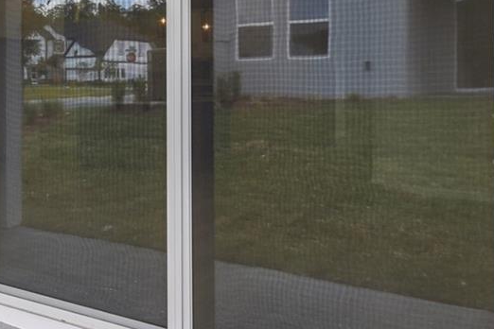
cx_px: 19
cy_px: 77
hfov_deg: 38.7
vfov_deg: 28.7
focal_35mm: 46
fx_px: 631
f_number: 7.1
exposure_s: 1/200
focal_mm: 10
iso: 100
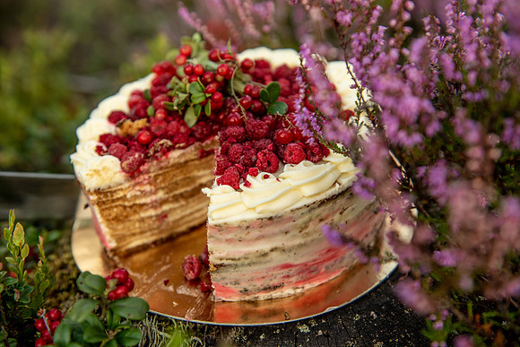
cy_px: 174
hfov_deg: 44.5
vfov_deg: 30.5
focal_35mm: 44
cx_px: 260
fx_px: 636
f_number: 2.8
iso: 400
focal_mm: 44
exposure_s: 1/400
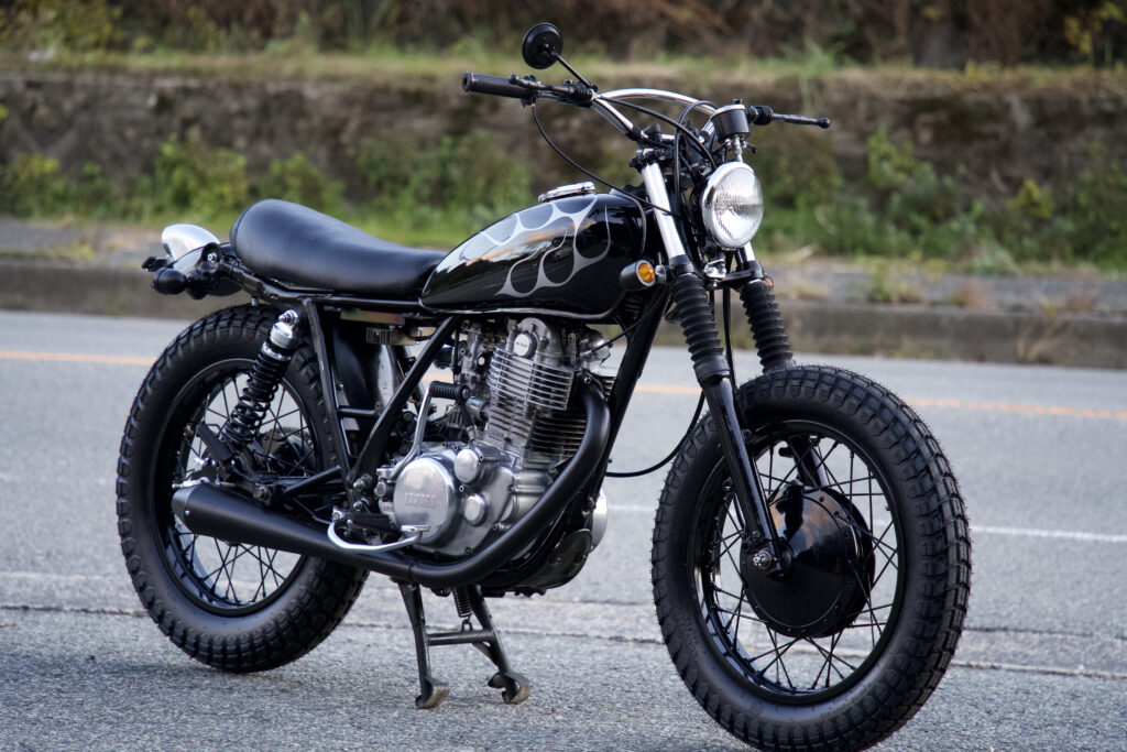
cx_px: 564
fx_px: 5416
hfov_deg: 11.9
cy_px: 376
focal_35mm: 173
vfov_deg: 7.9
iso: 2000
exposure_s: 1/200
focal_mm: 173
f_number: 5.6
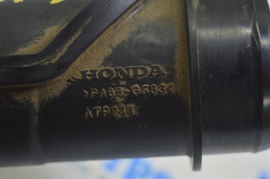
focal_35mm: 82
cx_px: 135
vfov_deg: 16.5
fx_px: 618
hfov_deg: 24.6
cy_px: 90
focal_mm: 55
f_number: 5.6
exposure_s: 1/20
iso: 400
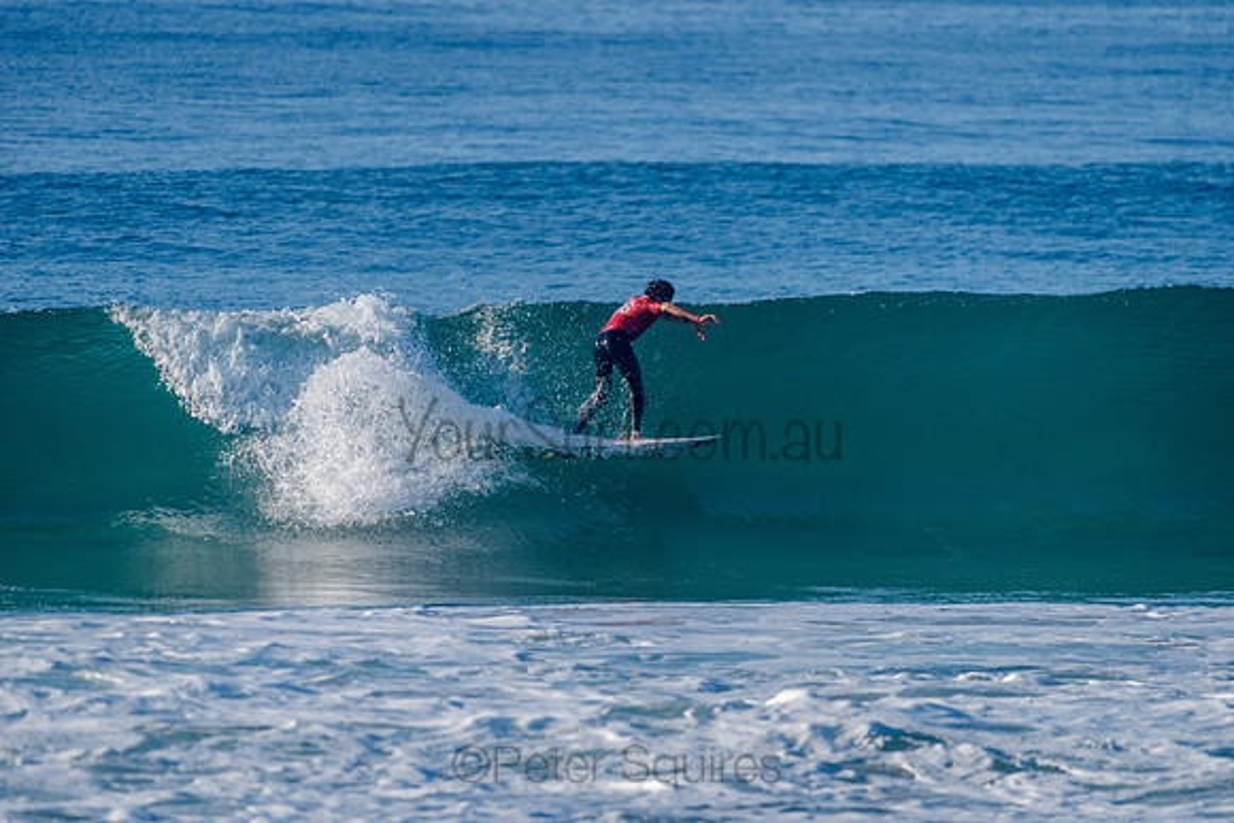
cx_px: 617
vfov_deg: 2.8
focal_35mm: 500
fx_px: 17142
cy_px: 412
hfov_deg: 4.1
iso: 250
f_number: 5.6
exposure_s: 1/2000
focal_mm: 500
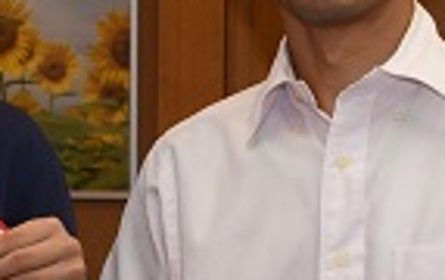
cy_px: 204
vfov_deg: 5.9
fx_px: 2698
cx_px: -162
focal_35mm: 222
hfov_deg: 9.2
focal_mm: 32
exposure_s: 1/60
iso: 250
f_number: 5
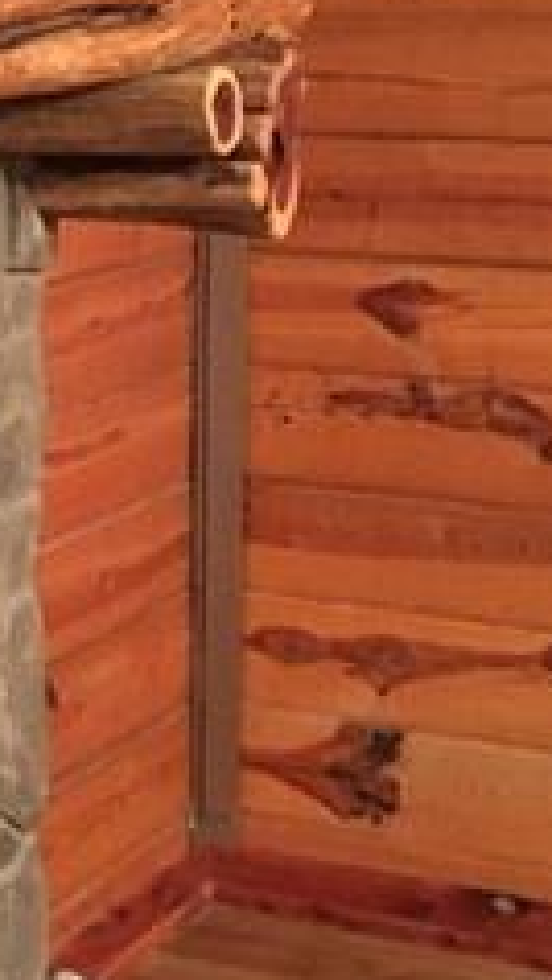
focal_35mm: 102
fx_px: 2652
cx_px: -441
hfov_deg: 11.1
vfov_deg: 20.9
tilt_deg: -7.7
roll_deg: -0.5
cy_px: 334
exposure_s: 1/15
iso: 500
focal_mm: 4.15
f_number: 2.2
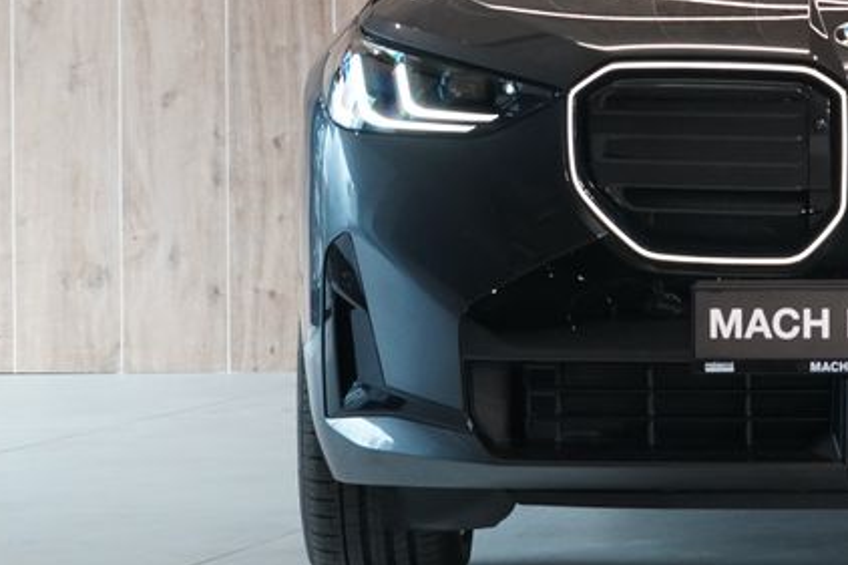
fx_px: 3885
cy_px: 96
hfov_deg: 12.3
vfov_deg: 8.3
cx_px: 876
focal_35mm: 165
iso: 4000
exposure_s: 1/160
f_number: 5.6
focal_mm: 68
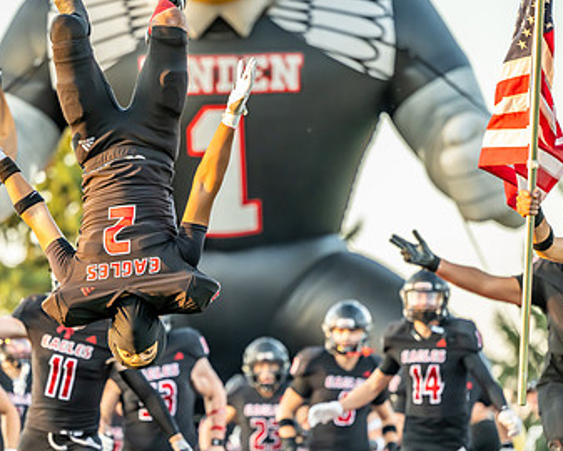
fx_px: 3901
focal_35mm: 234
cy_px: 271
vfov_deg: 6.6
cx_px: 202
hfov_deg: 8.3
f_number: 2.8
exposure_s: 1/1000
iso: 1000
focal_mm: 145
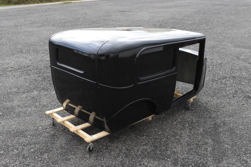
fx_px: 282
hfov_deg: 47.9
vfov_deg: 33.0
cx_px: 126
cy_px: 84
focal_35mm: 40
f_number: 10
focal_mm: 27
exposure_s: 1/400
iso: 1250
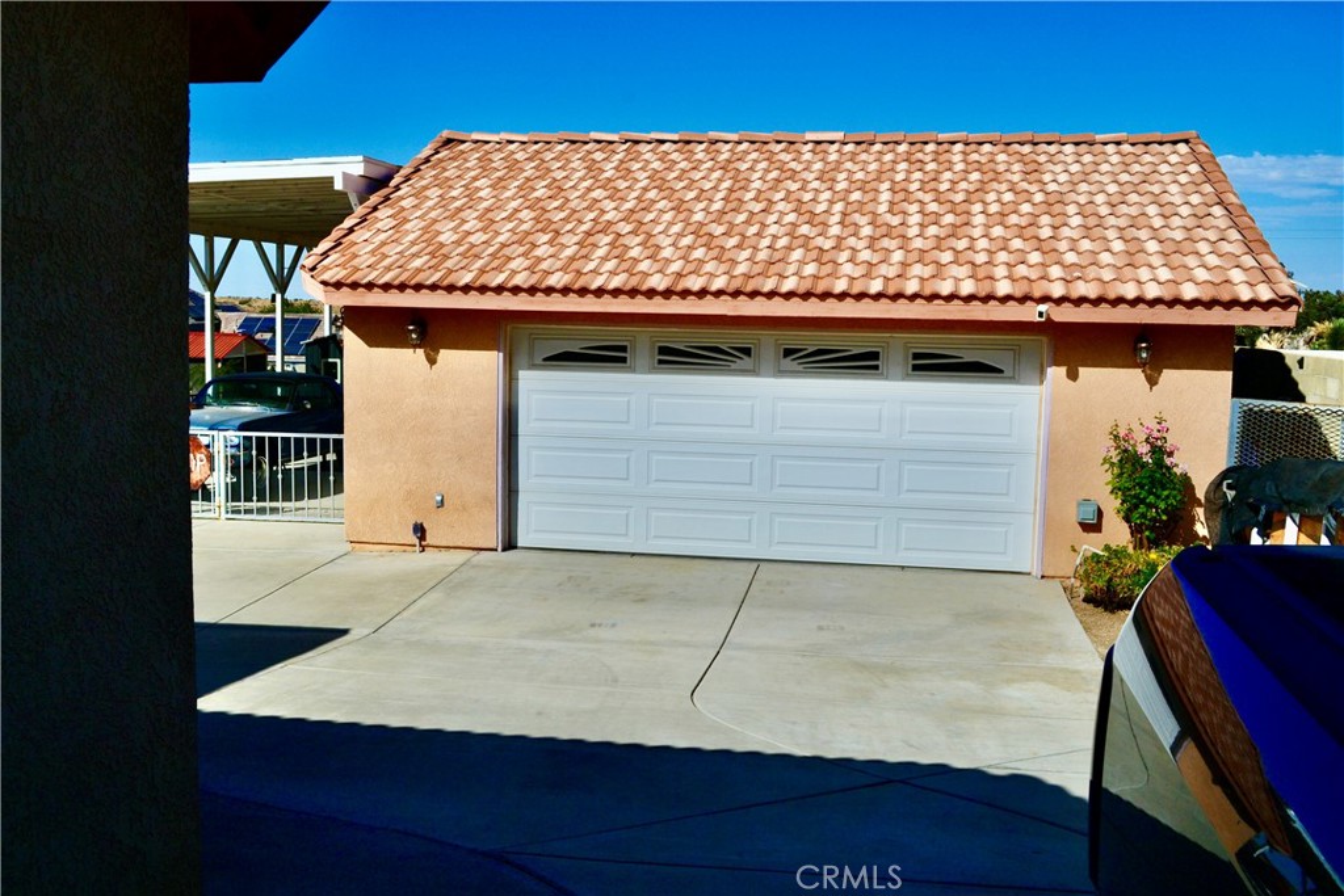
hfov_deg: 53.1
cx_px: 672
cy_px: 448
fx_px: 1344
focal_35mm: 36
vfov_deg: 36.9
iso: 180
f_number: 11
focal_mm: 24
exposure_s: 1/500
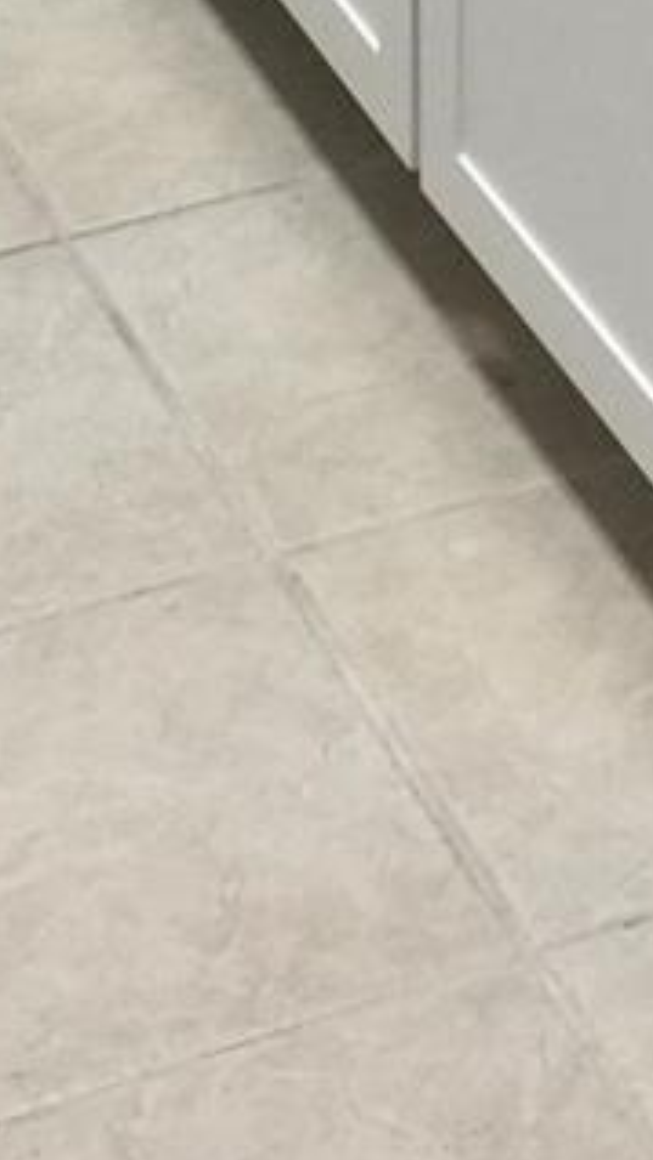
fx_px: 4892
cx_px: 945
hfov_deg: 7.5
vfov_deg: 12.8
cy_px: -576
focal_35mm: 159
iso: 64
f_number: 2.2
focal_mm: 4.15
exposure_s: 1/15
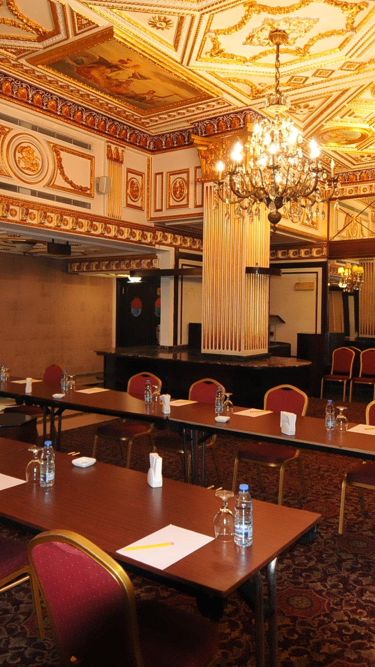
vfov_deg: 66.1
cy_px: 328
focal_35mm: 29
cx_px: 181
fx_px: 513
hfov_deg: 40.2
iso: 1000
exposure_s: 1/30
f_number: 5
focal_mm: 12
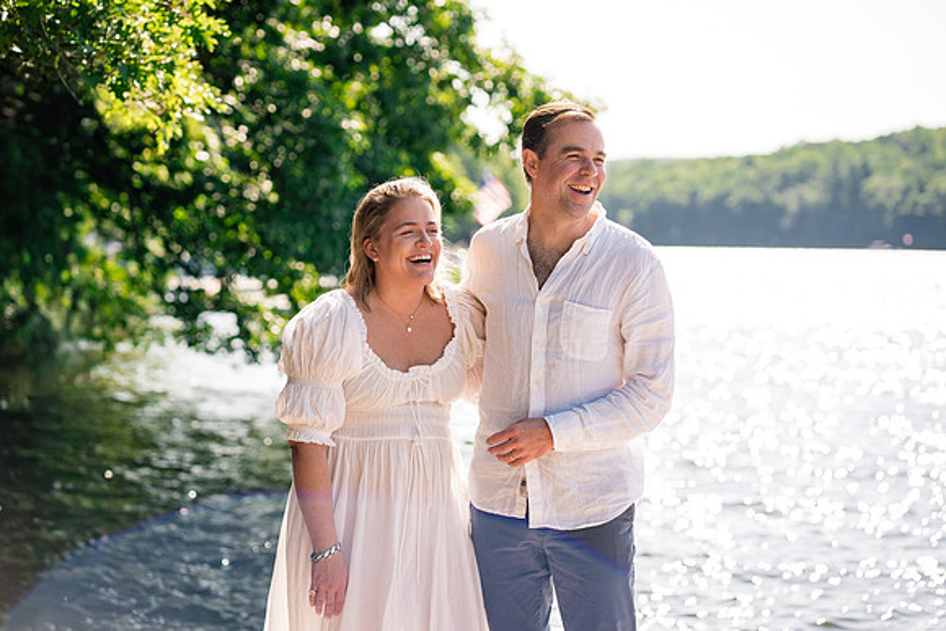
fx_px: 2234
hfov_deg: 23.9
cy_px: 316
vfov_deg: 16.1
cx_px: 473
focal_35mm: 85
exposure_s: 1/1250
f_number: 3.2
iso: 320
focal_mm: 85
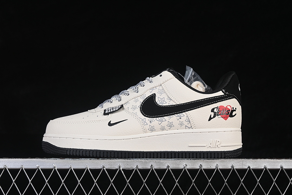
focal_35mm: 75
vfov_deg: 18.2
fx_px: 608
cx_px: 146
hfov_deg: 27.0
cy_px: 98
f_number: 8
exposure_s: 1/80
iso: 160
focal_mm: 50
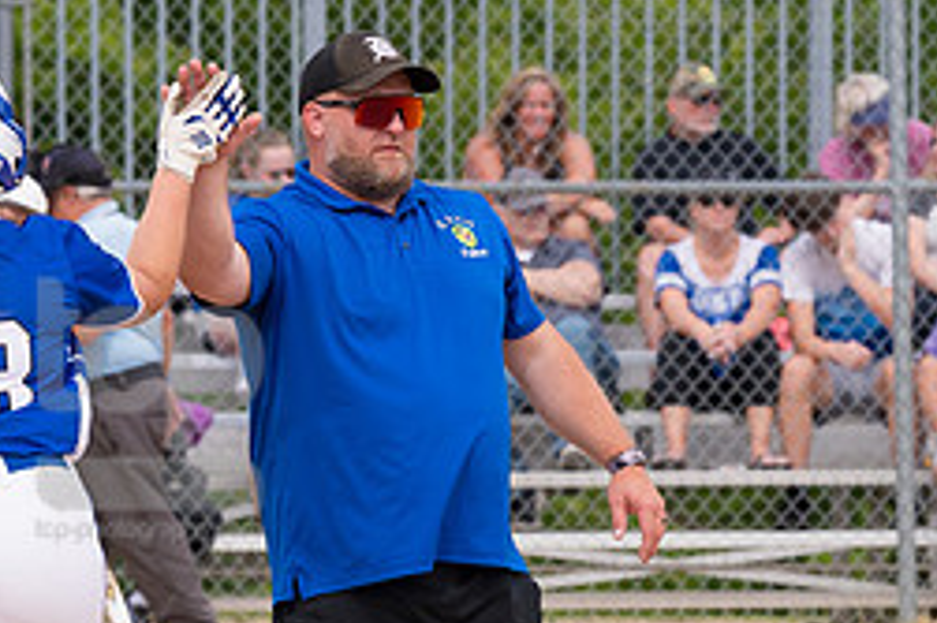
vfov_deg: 2.2
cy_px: 410
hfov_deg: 3.3
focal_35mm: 624
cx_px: 149
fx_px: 16230
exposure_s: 1/1600
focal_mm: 180
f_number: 5.6
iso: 320
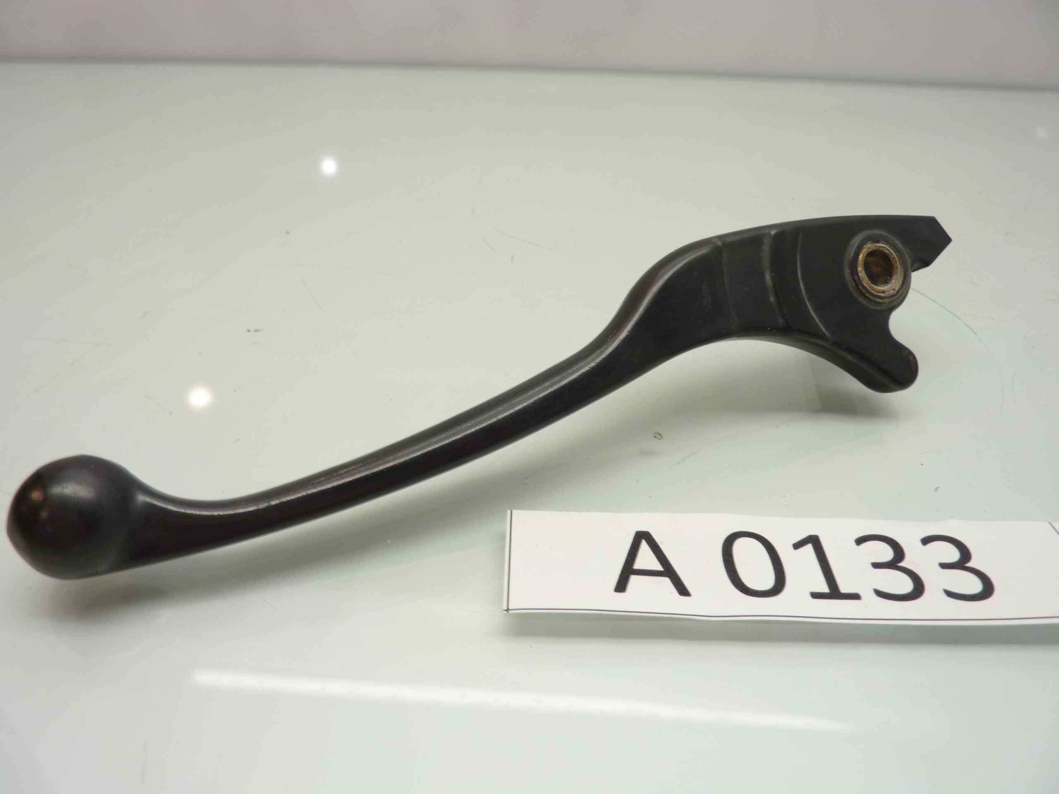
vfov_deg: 54.9
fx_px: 765
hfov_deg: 69.4
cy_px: 397
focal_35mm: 25
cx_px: 530
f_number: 3.3
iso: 80
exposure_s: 1/20
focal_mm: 4.1
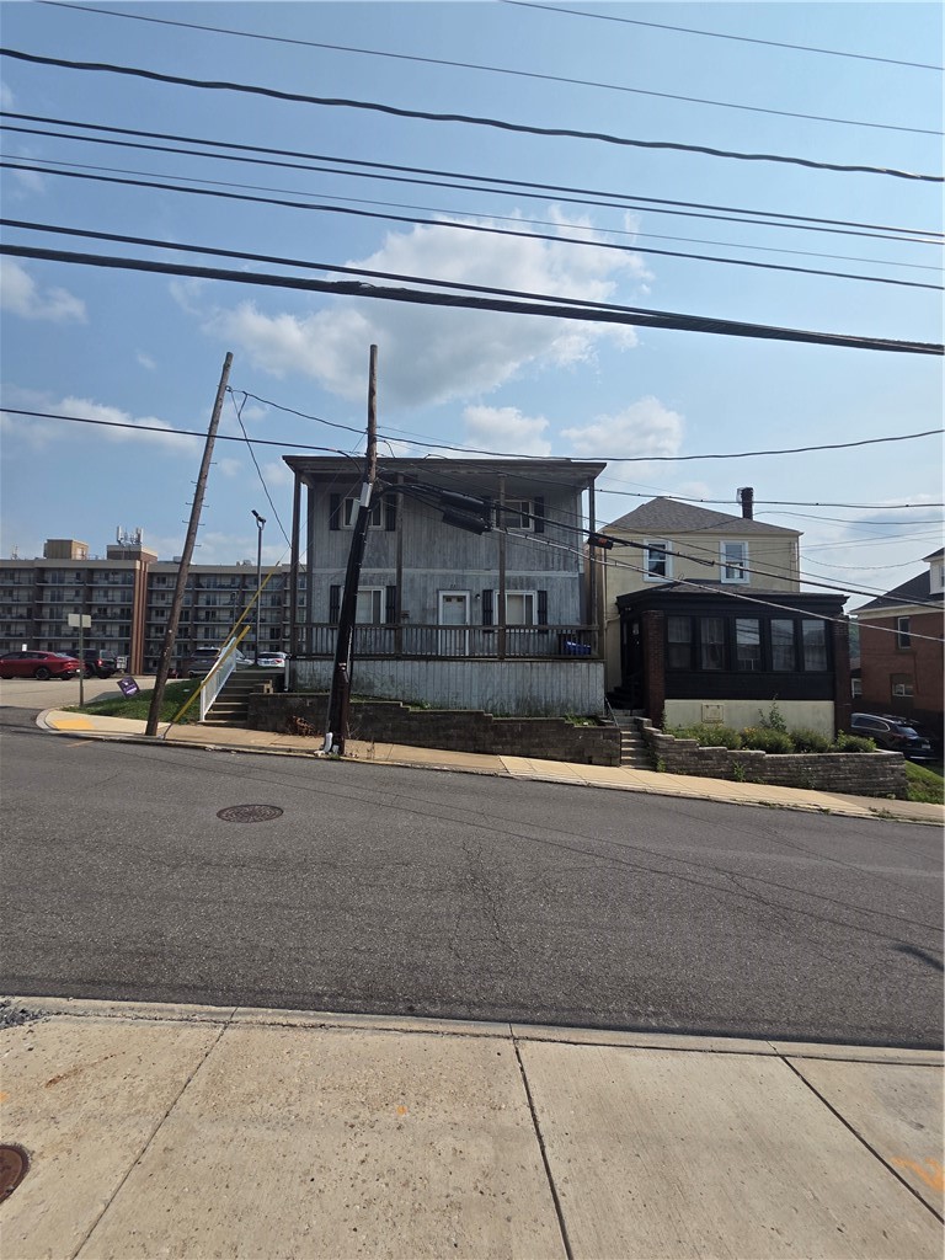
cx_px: 472
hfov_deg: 89.9
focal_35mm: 13
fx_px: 473
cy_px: 630
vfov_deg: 106.2
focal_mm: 2.2
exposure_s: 1/3988
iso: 50
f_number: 2.2
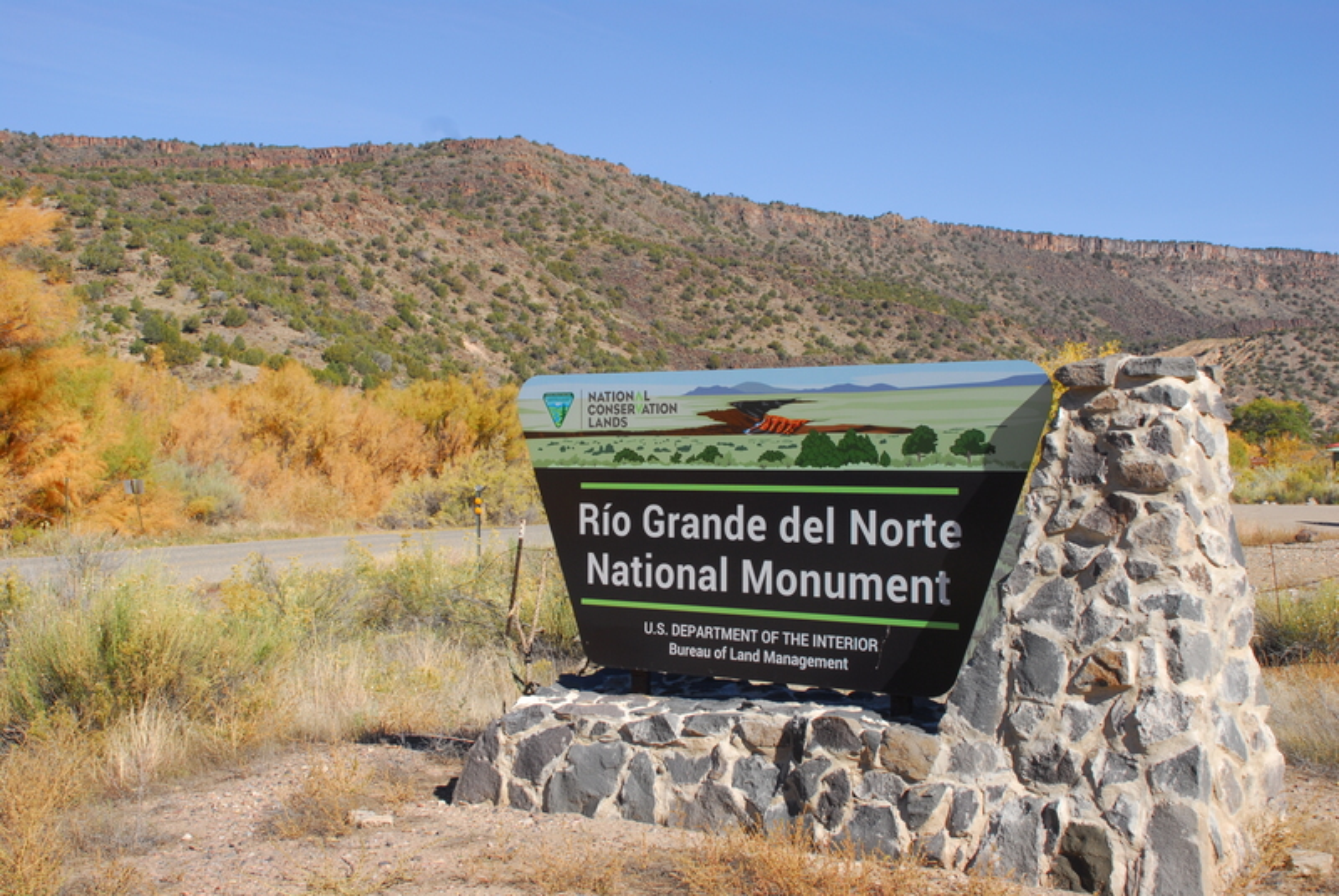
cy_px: 448
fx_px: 1731
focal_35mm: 46
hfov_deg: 42.3
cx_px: 670
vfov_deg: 29.0
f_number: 8
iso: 160
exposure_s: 1/200
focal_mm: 31
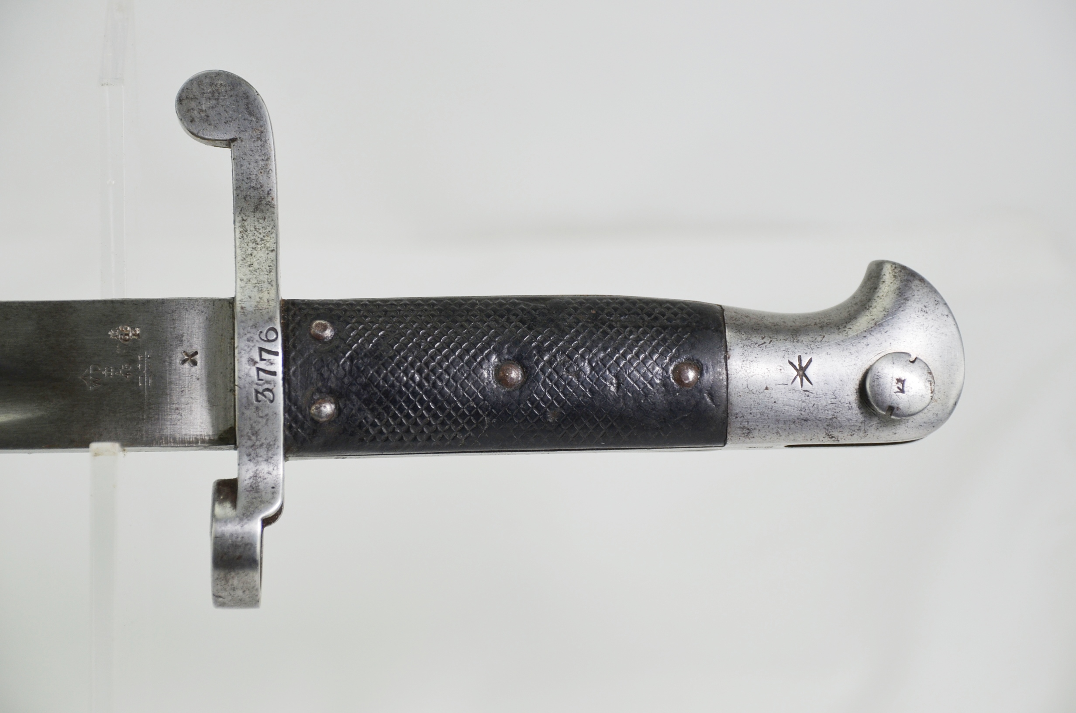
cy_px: 356
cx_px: 538
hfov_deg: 17.1
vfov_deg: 11.4
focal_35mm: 120
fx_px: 3579
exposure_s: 1/320
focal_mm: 80
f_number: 5.6
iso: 400
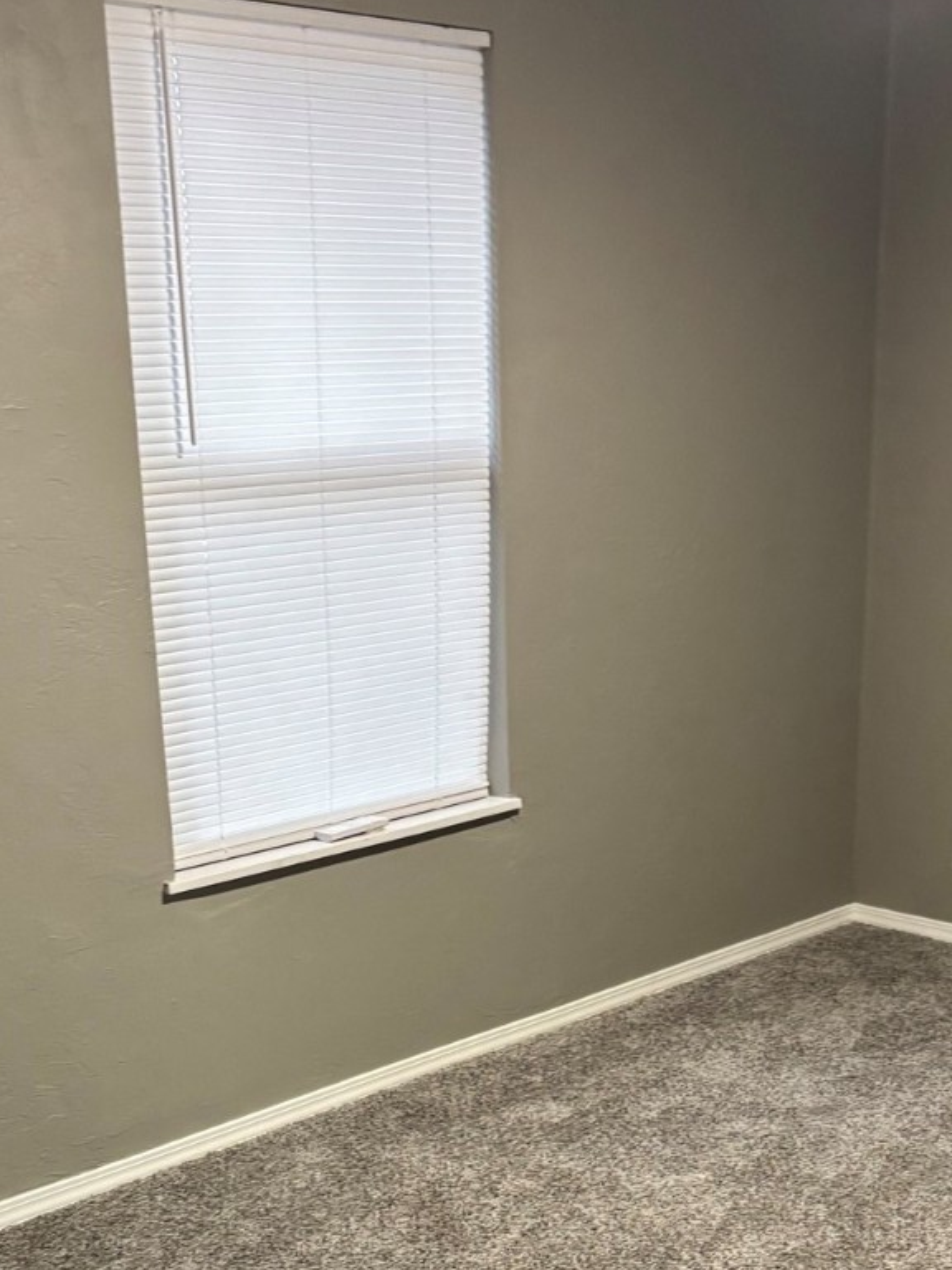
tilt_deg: -16.1
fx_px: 1907
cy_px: 1017
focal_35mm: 52
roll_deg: +1.3
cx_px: 529
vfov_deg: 35.6
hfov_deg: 28.0
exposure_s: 1/60
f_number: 1.6
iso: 320
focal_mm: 5.96
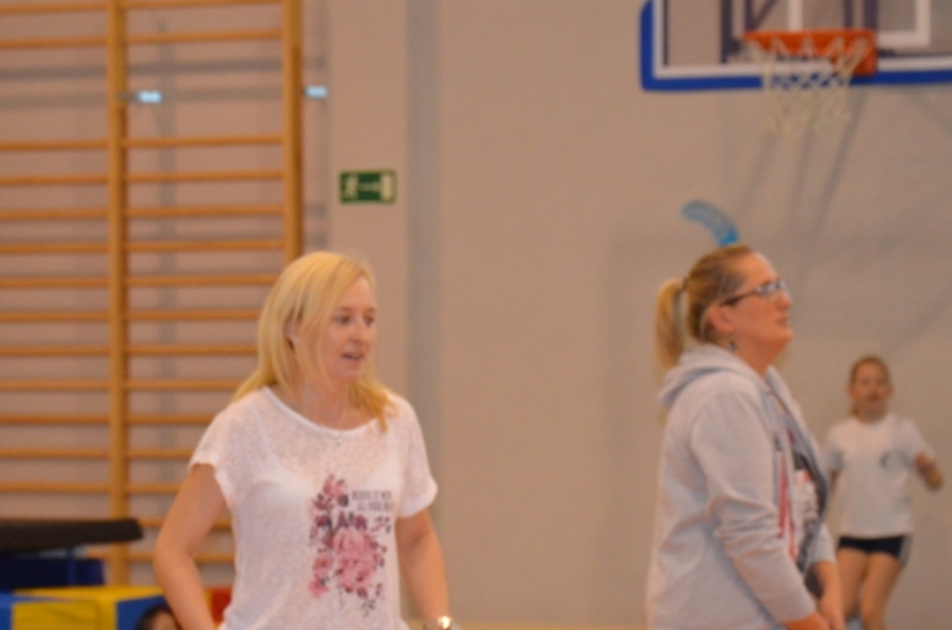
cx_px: 378
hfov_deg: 8.5
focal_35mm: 243
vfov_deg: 5.6
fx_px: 6413
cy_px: 464
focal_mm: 98
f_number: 5.6
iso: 1400
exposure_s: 1/60
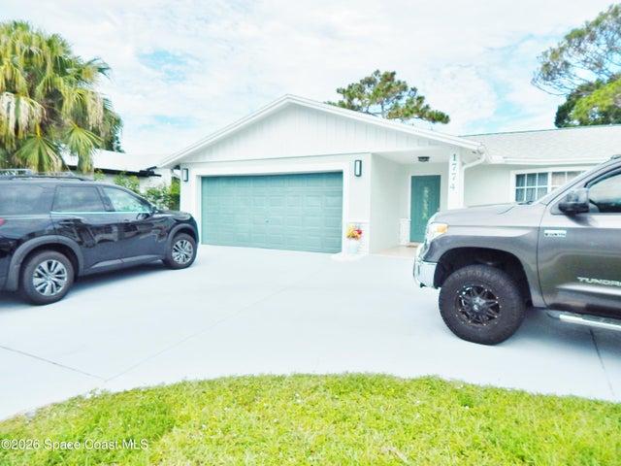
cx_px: 310
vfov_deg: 61.1
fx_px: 395
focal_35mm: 22
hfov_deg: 76.4
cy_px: 233
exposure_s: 1/500
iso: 125
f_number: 6
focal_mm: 4
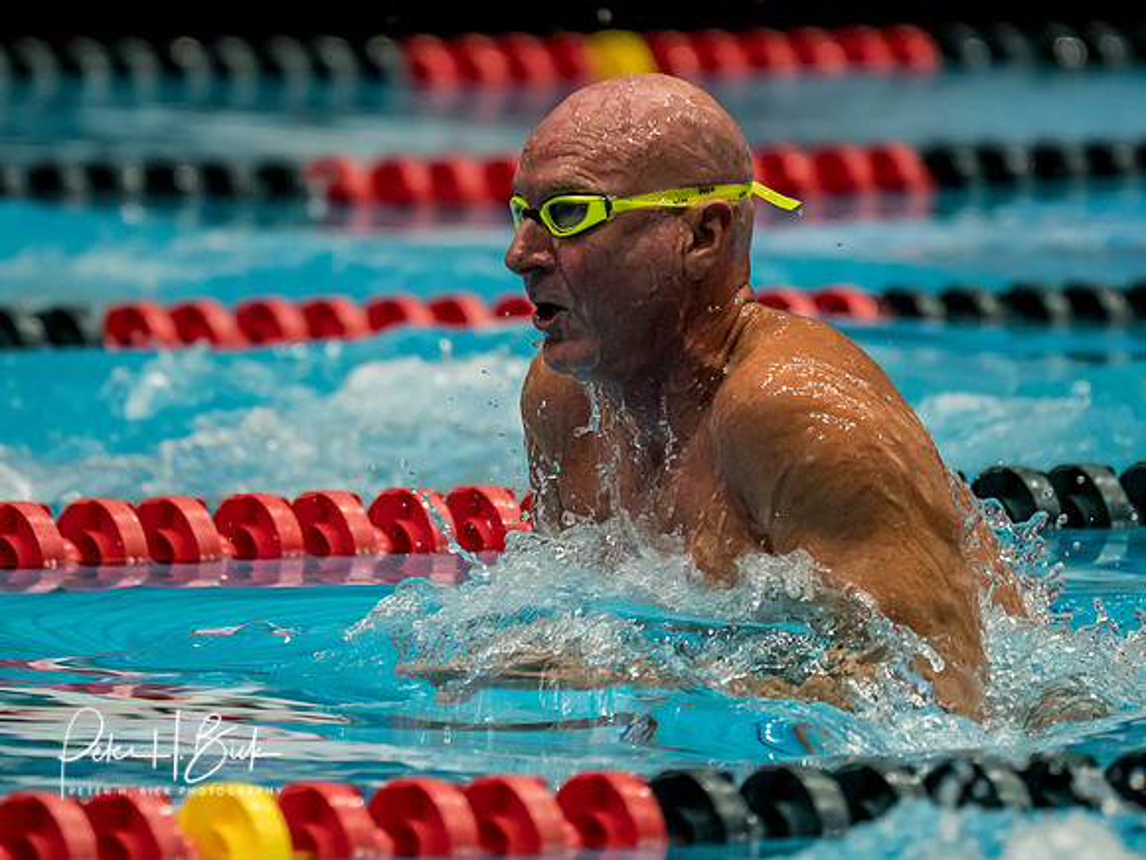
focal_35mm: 578
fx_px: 19146
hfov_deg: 3.4
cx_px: 561
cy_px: 620
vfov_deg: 2.6
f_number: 2.8
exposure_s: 1/800
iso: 1600
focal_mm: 200
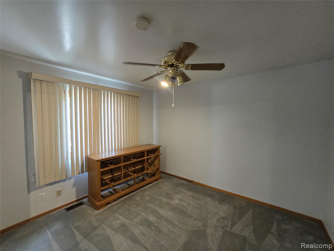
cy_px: 126
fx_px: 125
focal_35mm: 13
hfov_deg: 106.2
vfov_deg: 89.9
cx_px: 167
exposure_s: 1/60
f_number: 2.2
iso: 800
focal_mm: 2.2
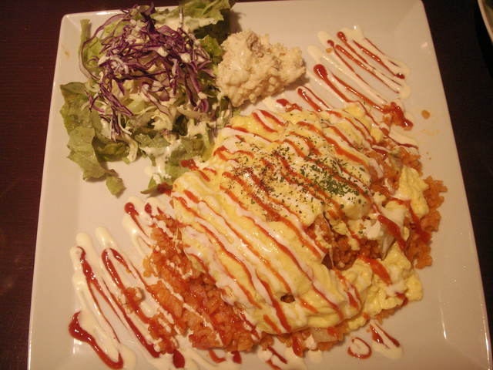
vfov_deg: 38.7
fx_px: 527
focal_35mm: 37
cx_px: 246
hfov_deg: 50.1
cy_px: 185
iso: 160
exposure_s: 1/25
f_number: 3.5
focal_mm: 7.7
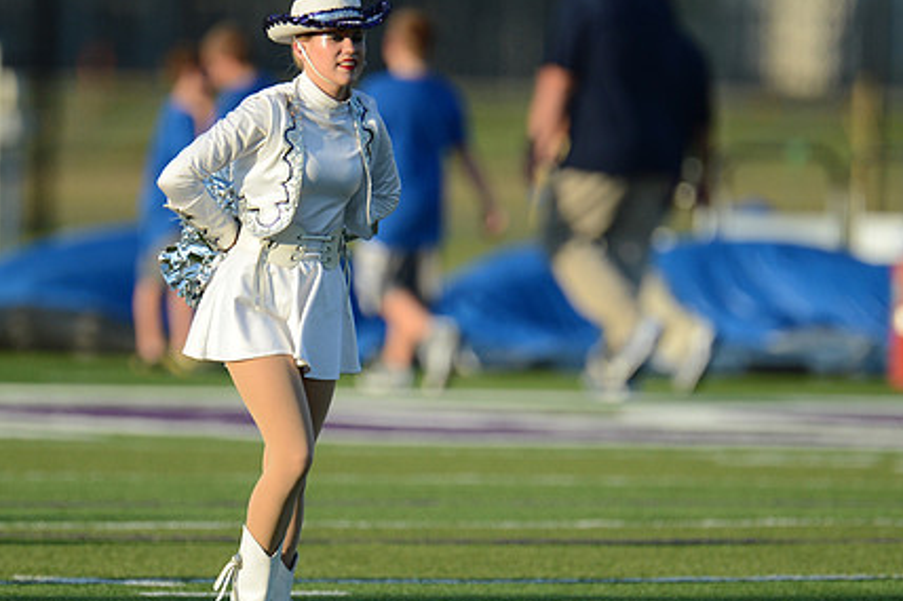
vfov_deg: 1.8
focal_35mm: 746
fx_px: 18704
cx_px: 392
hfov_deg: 2.8
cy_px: 332
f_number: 4
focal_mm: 550
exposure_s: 1/5000
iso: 800
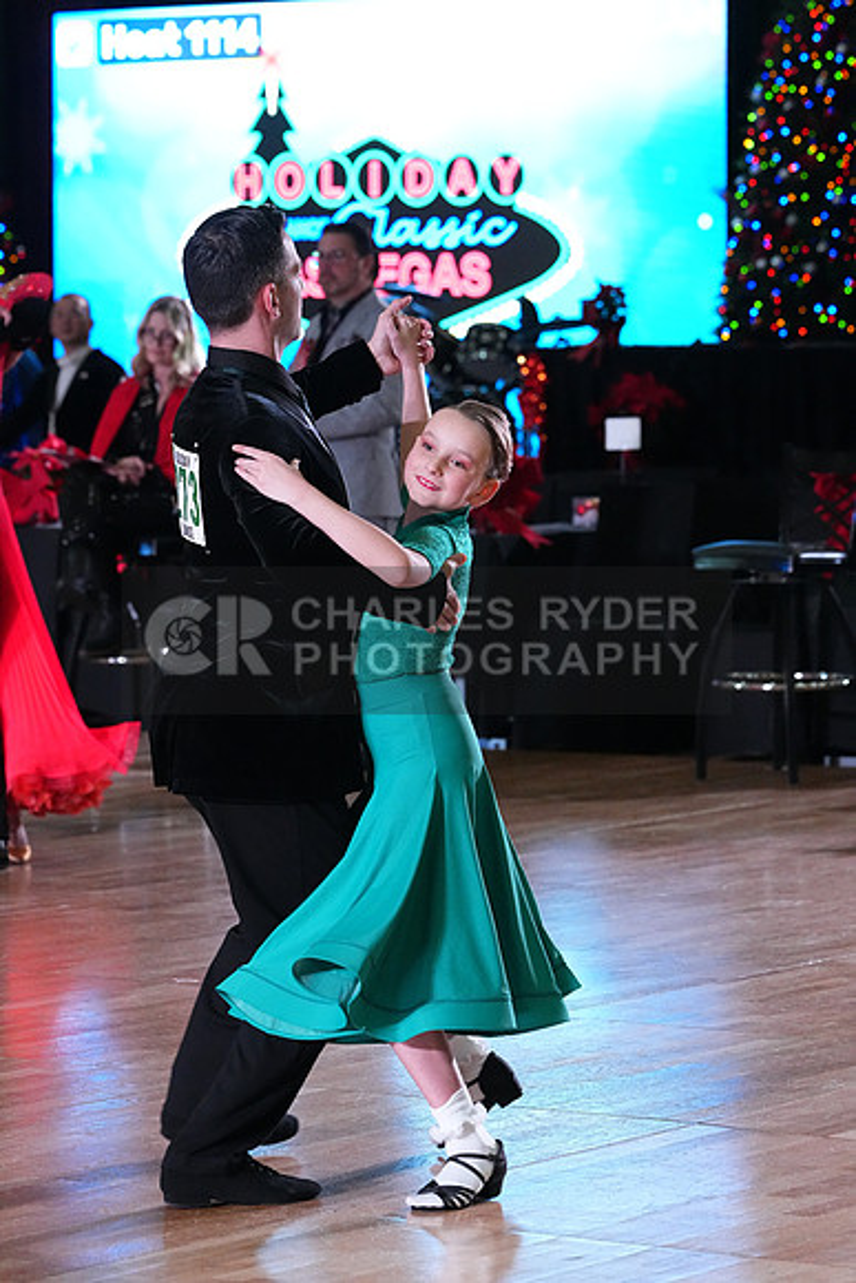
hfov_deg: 9.4
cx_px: 428
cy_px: 642
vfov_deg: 14.1
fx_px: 5204
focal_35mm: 146
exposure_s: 1/400
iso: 10000
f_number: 6.3
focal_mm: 146
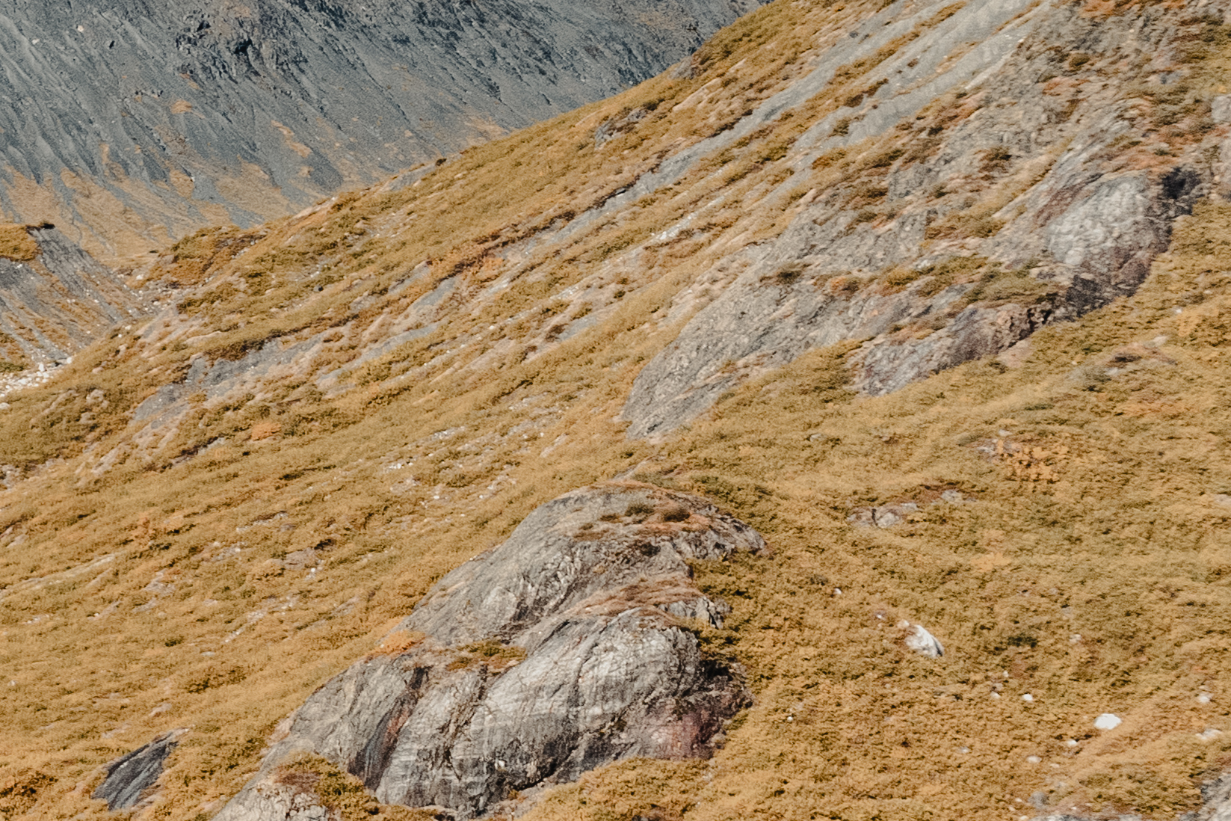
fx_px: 5778
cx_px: -1722
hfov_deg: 10.5
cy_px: 700
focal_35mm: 169
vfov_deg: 8.1
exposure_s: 1/800
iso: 250
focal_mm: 35
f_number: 4.5
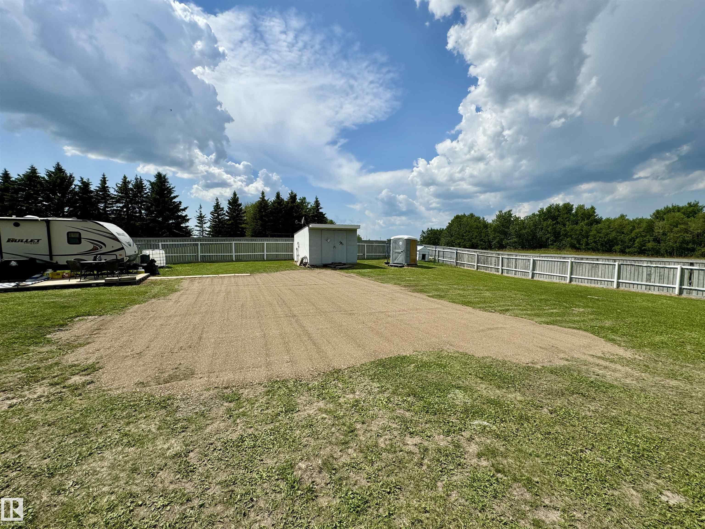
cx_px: 352
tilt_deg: -3.4
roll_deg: +0.0
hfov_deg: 102.1
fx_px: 285
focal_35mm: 14
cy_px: 264
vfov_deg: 85.7
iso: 50
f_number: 2.2
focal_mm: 2.22
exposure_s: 1/3546
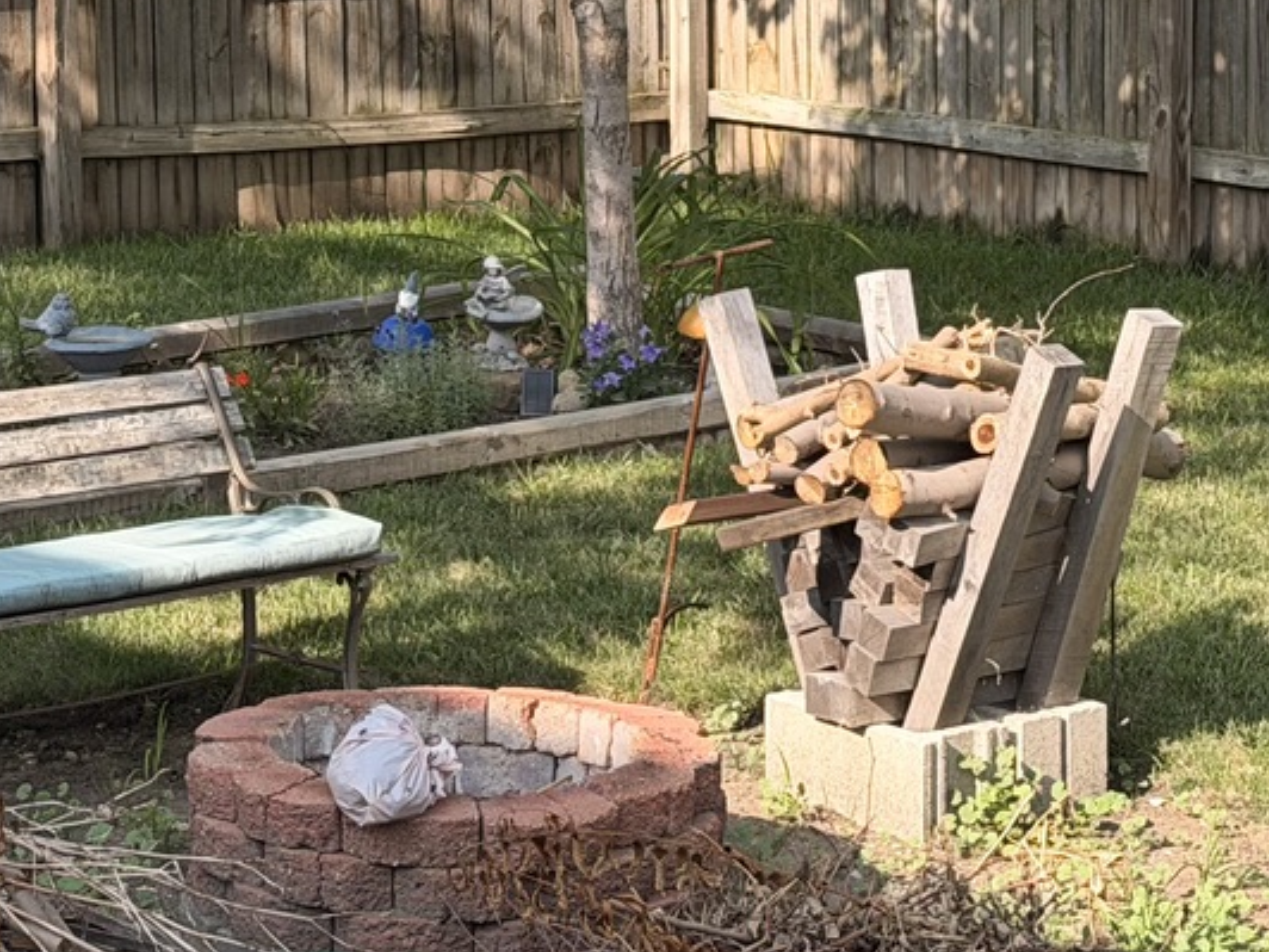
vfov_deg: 11.3
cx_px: 355
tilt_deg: -5.9
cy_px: 5
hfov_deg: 15.1
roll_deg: +1.0
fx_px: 4766
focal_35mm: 130
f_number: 1.78
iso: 80
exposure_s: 1/1513
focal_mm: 6.76
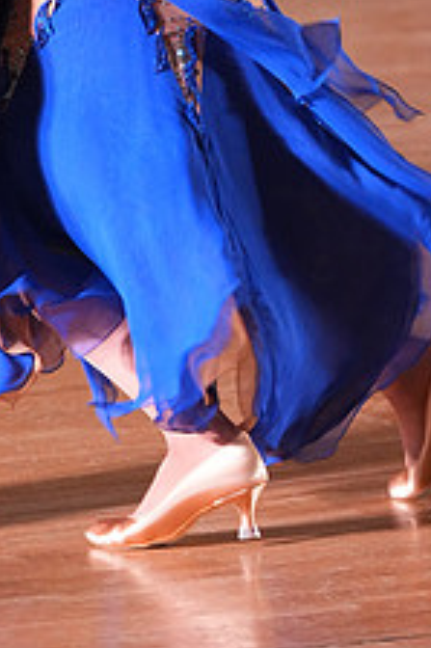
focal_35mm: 376
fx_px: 6762
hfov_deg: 3.6
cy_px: -179
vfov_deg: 5.5
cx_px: 19
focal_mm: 145
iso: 4000
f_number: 4.5
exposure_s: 1/200
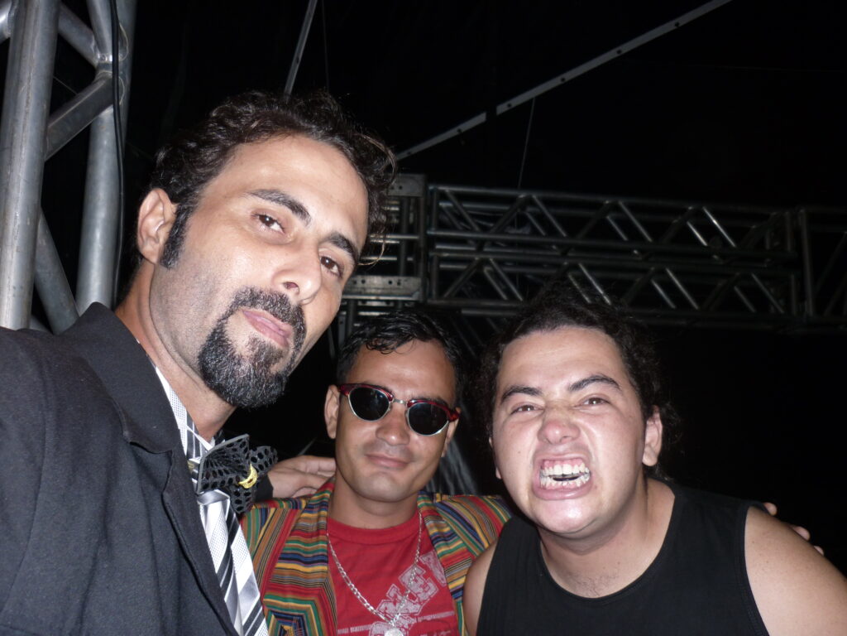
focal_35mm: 33
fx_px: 807
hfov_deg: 55.4
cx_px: 424
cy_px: 318
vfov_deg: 42.9
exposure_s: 1/125
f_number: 2.8
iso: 100
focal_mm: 5.5
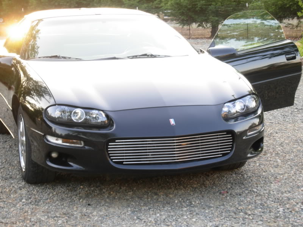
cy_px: 114
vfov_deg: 14.4
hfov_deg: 19.1
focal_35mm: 103
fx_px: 902
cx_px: 152
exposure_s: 1/13.4
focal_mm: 21.5
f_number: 4.7
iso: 50
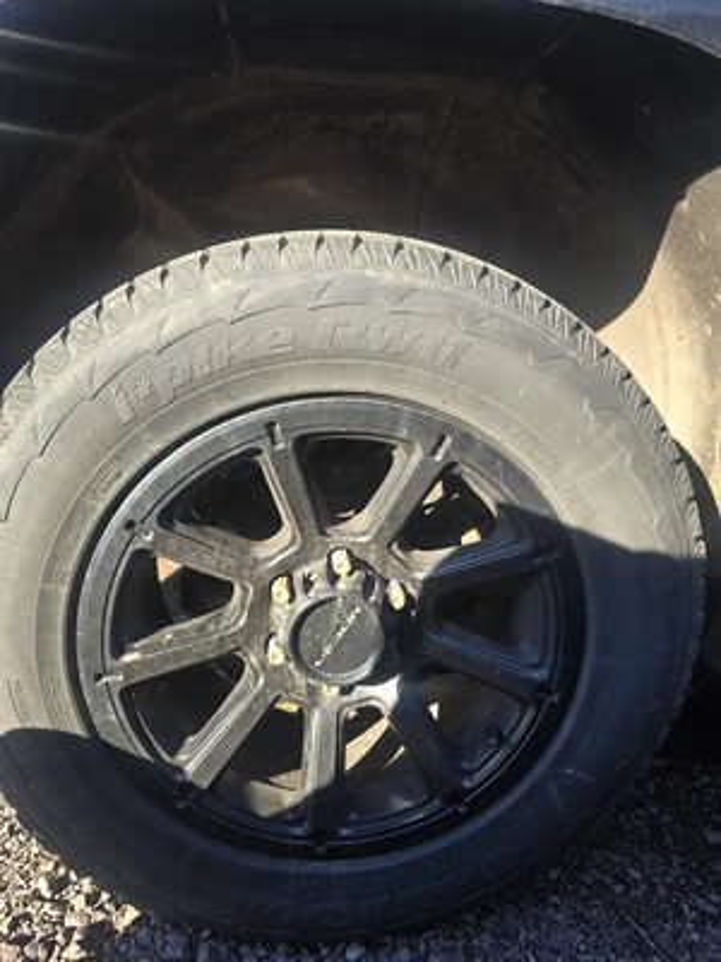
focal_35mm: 23
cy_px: 481
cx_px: 360
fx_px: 639
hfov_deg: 58.9
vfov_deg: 73.9
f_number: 1.7
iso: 32
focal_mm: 6.3
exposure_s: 1/180
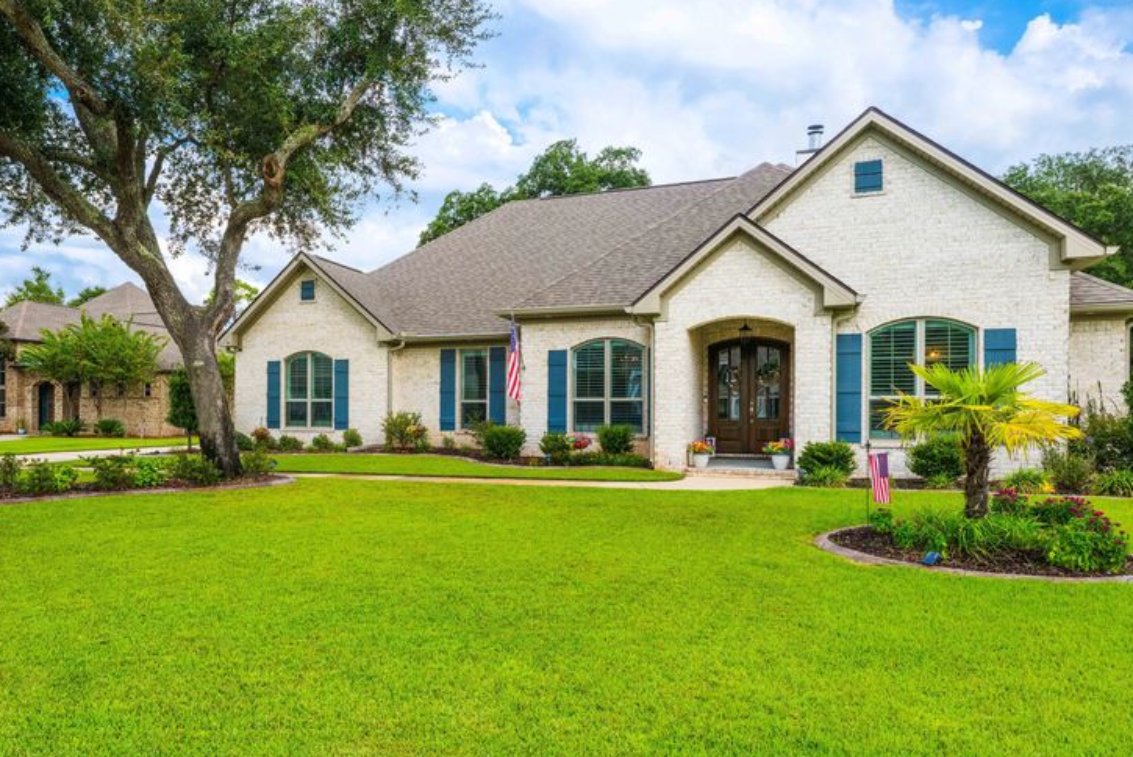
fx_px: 778
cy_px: 411
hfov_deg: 71.2
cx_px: 439
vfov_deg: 51.8
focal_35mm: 25
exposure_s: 1/200
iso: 400
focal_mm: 17.5
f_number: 11
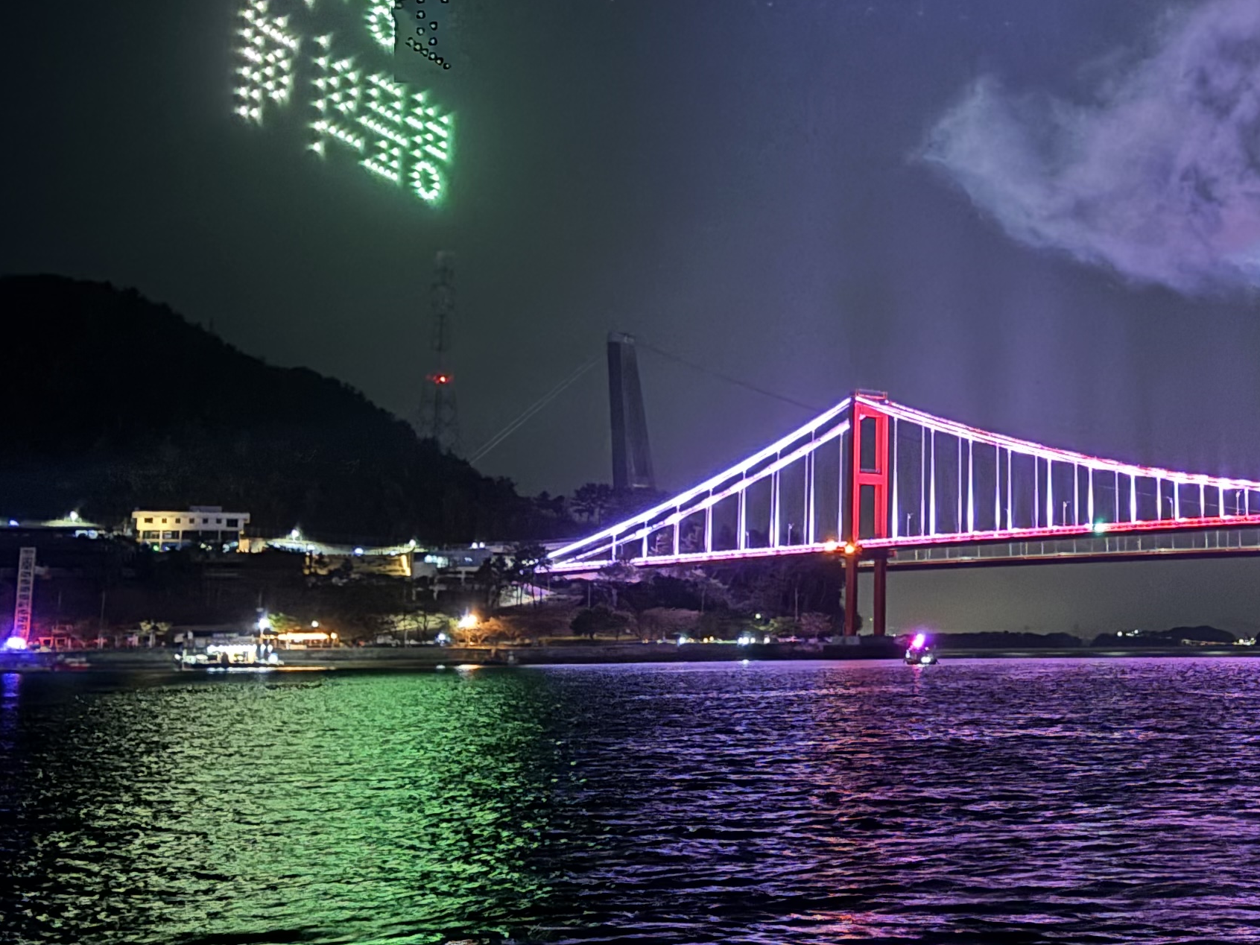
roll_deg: +0.1
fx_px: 2257
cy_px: 253
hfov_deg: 30.1
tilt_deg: +9.6
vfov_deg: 23.4
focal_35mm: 62
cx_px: 1089
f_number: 1.6
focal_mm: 5.96
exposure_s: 1/5
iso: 1000
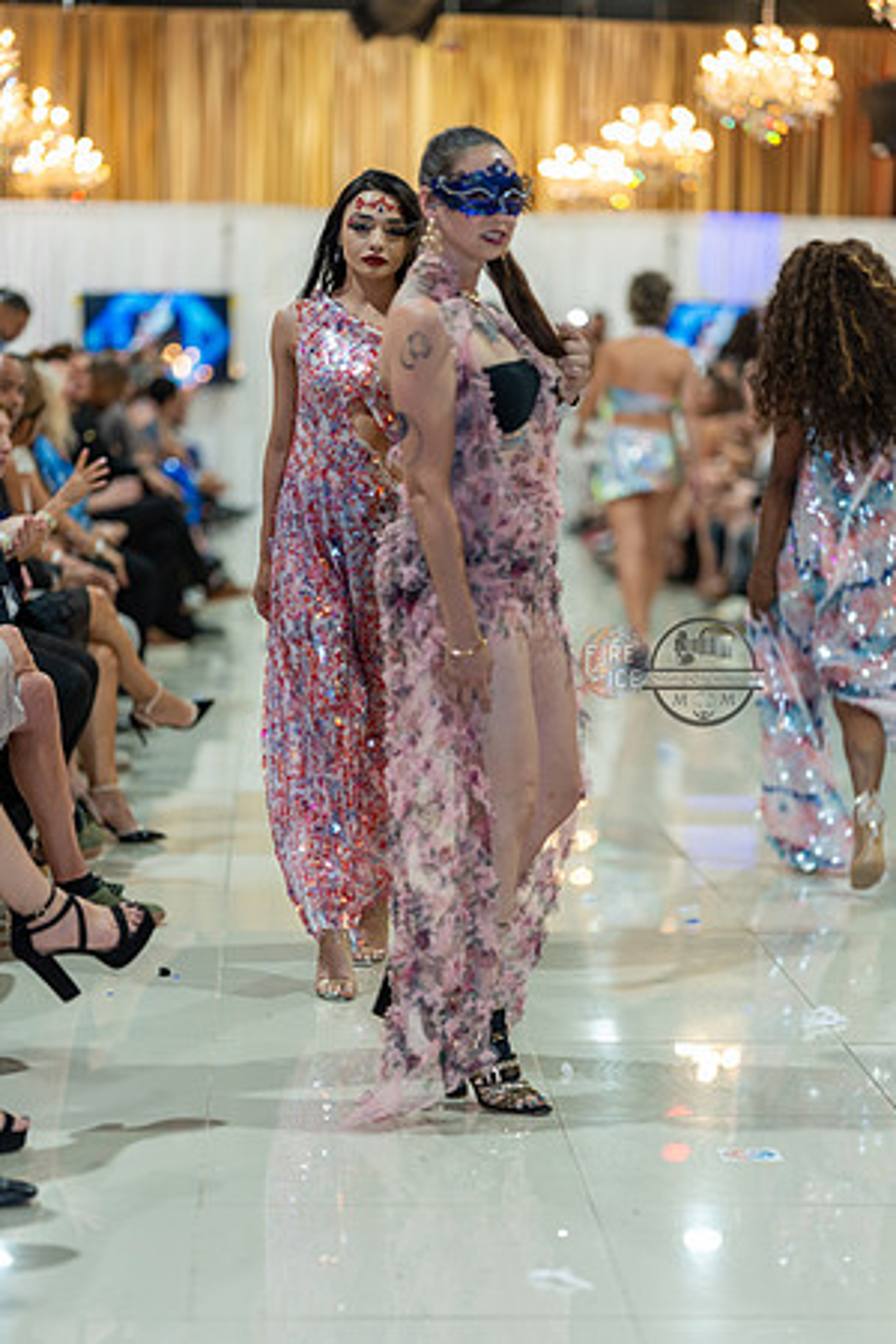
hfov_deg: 16.1
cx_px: 448
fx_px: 3173
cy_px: 672
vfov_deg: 23.9
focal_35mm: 85
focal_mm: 85
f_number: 1.4
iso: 200
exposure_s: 1/160
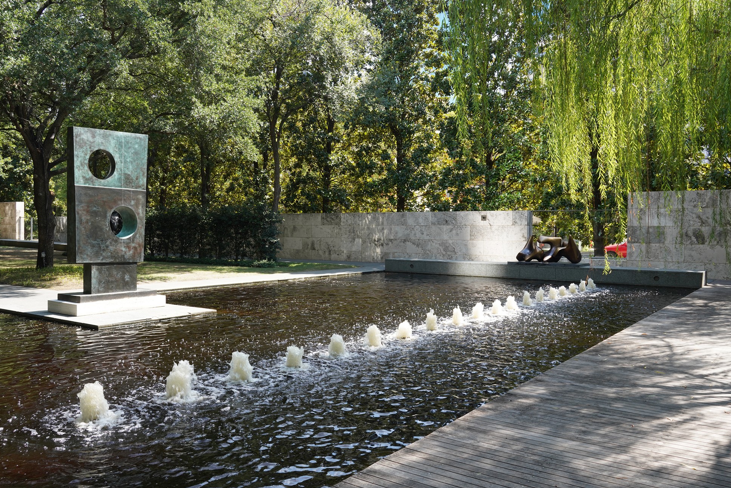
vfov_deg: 43.6
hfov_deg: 61.9
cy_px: 239
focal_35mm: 30
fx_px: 609
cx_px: 354
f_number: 11
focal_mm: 29
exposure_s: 1/100
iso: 400
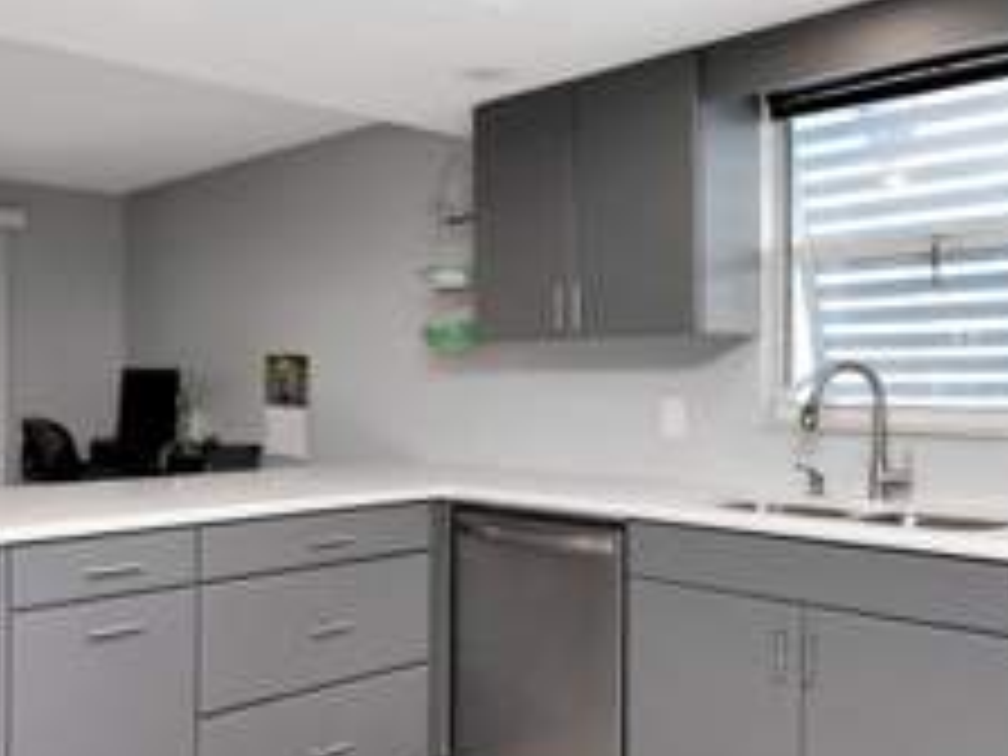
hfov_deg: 53.7
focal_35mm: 34
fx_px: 991
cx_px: 428
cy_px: 380
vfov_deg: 41.8
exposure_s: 1/200
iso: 1600
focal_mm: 11
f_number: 6.3
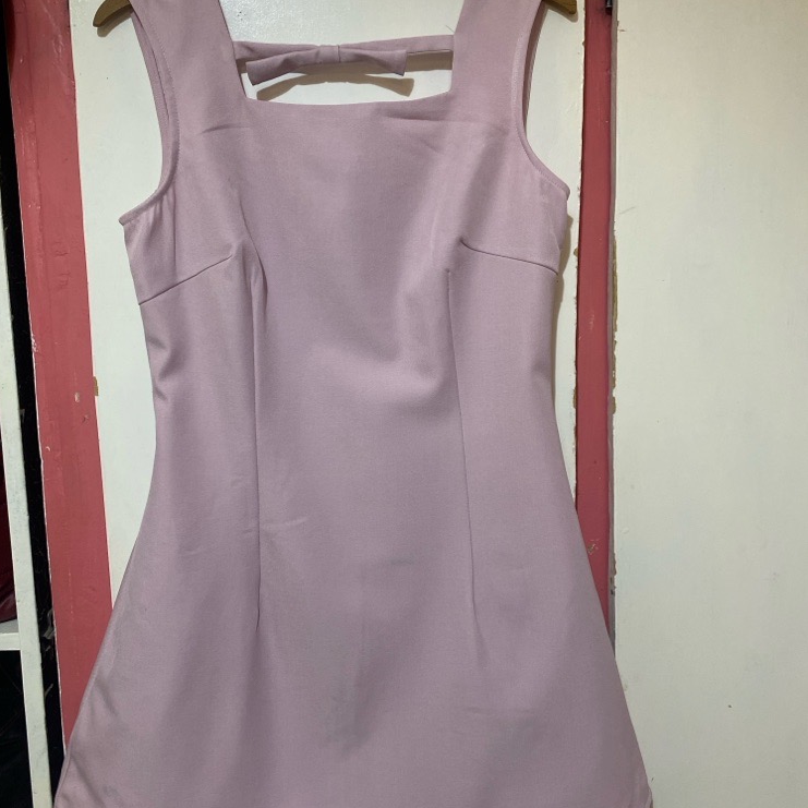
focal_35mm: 31
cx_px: 401
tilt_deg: -8.6
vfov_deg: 52.5
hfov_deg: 52.5
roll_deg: +0.6
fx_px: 819
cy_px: 387
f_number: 1.8
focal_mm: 4.25
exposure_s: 1/50
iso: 200
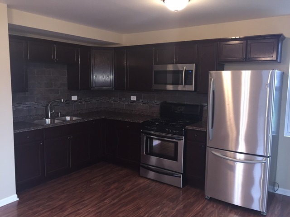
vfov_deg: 48.2
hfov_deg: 61.7
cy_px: 108
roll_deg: -1.2
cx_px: 145
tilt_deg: -6.7
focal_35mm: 29
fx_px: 243
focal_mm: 4.15
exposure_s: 1/30
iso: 160
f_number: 2.2
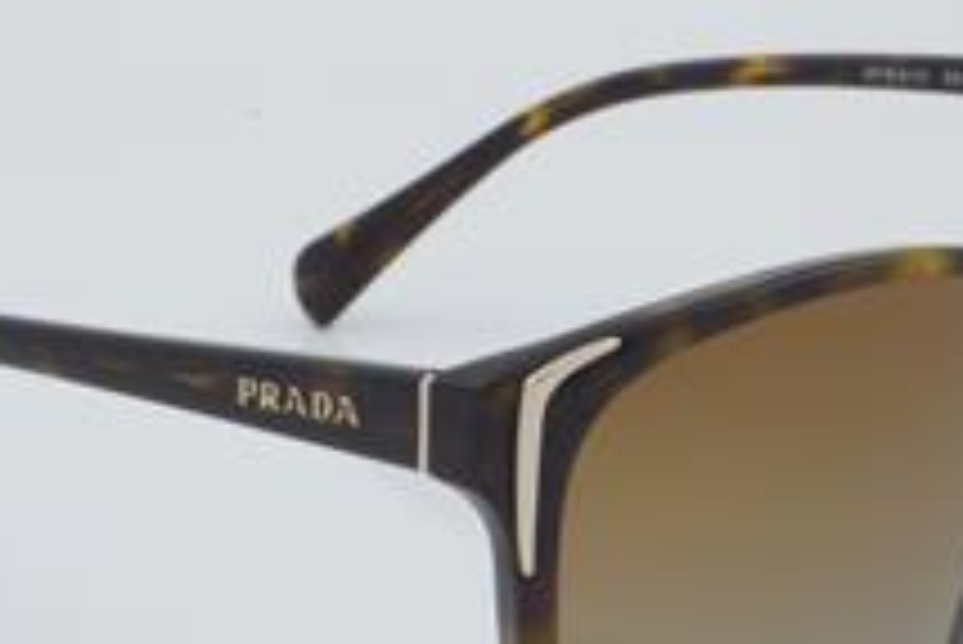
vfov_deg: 9.8
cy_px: 450
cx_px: 585
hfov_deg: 14.6
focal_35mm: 140
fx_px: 3747
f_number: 32
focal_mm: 50
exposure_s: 1/3
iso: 100
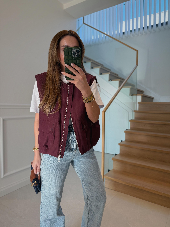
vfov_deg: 71.6
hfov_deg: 56.8
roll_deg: -2.8
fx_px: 157
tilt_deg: -36.6
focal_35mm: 24
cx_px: 85
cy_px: 114
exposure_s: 1/199
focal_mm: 6.76
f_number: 1.78
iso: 125
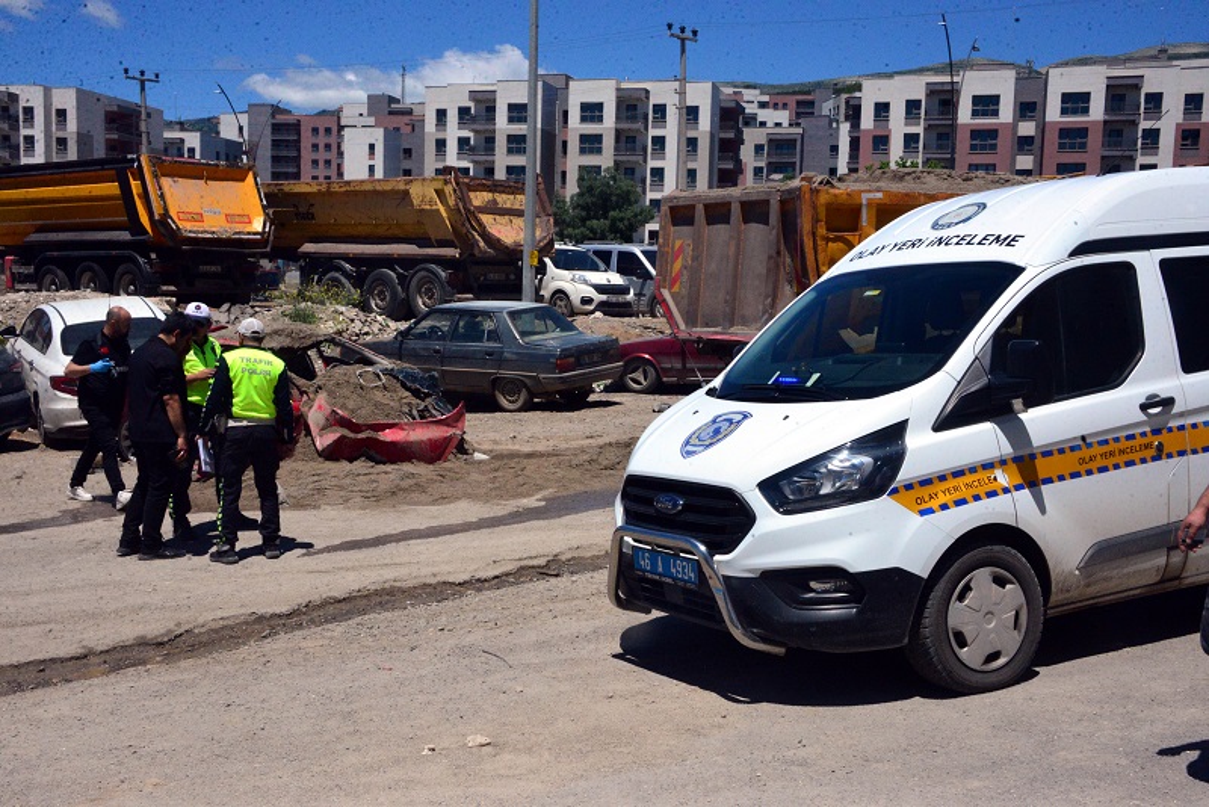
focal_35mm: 42
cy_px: 404
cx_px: 604
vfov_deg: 31.9
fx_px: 1411
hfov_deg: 46.4
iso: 5000
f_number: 22
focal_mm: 42
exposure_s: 1/2000
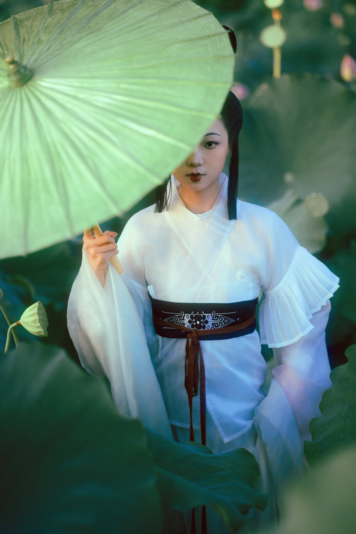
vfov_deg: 23.9
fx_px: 1261
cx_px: 178
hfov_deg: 16.1
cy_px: 267
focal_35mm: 85
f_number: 1.8
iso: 160
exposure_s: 1/125
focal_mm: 85
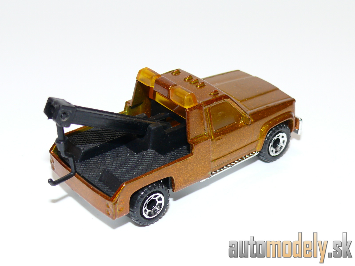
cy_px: 133
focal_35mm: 75
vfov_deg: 19.6
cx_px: 178
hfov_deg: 26.0
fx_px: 769
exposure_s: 1/30
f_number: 4
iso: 100
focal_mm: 11.4
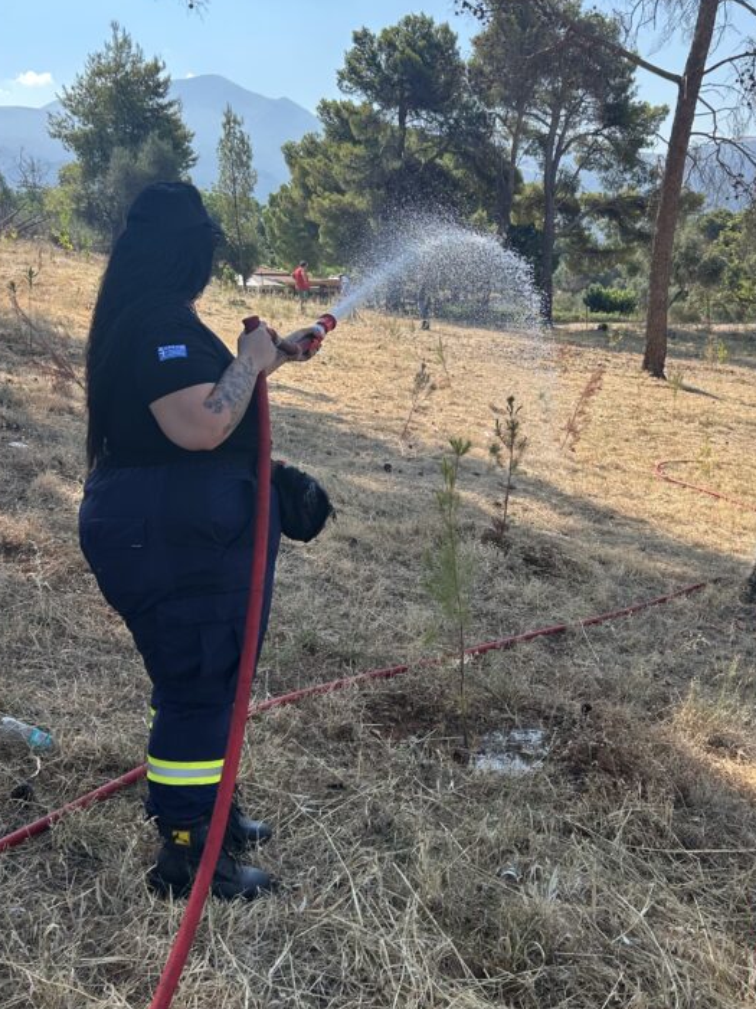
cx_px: 442
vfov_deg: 48.9
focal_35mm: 38
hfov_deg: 37.6
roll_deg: +4.5
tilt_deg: -6.1
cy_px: 446
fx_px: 1108
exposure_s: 1/2404
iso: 50
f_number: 1.5
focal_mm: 5.7
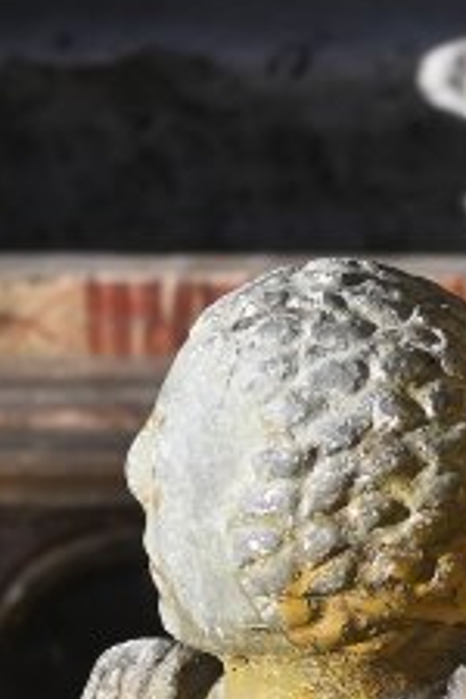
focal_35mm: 304
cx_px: 1059
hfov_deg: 4.4
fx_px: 5902
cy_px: 926
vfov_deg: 6.7
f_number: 6.3
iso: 100
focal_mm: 38
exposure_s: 1/320
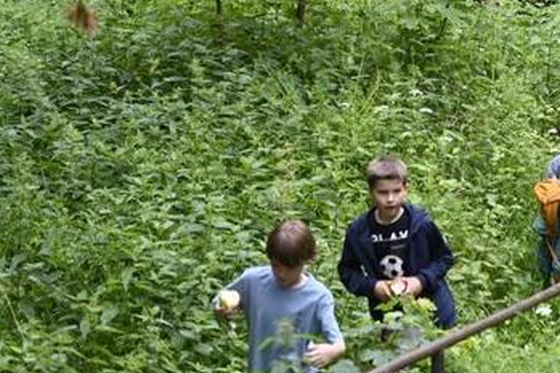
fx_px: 3093
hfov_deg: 10.2
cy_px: 91
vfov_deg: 6.9
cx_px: 669
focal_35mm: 199
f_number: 2.8
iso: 560
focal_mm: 70
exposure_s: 1/125
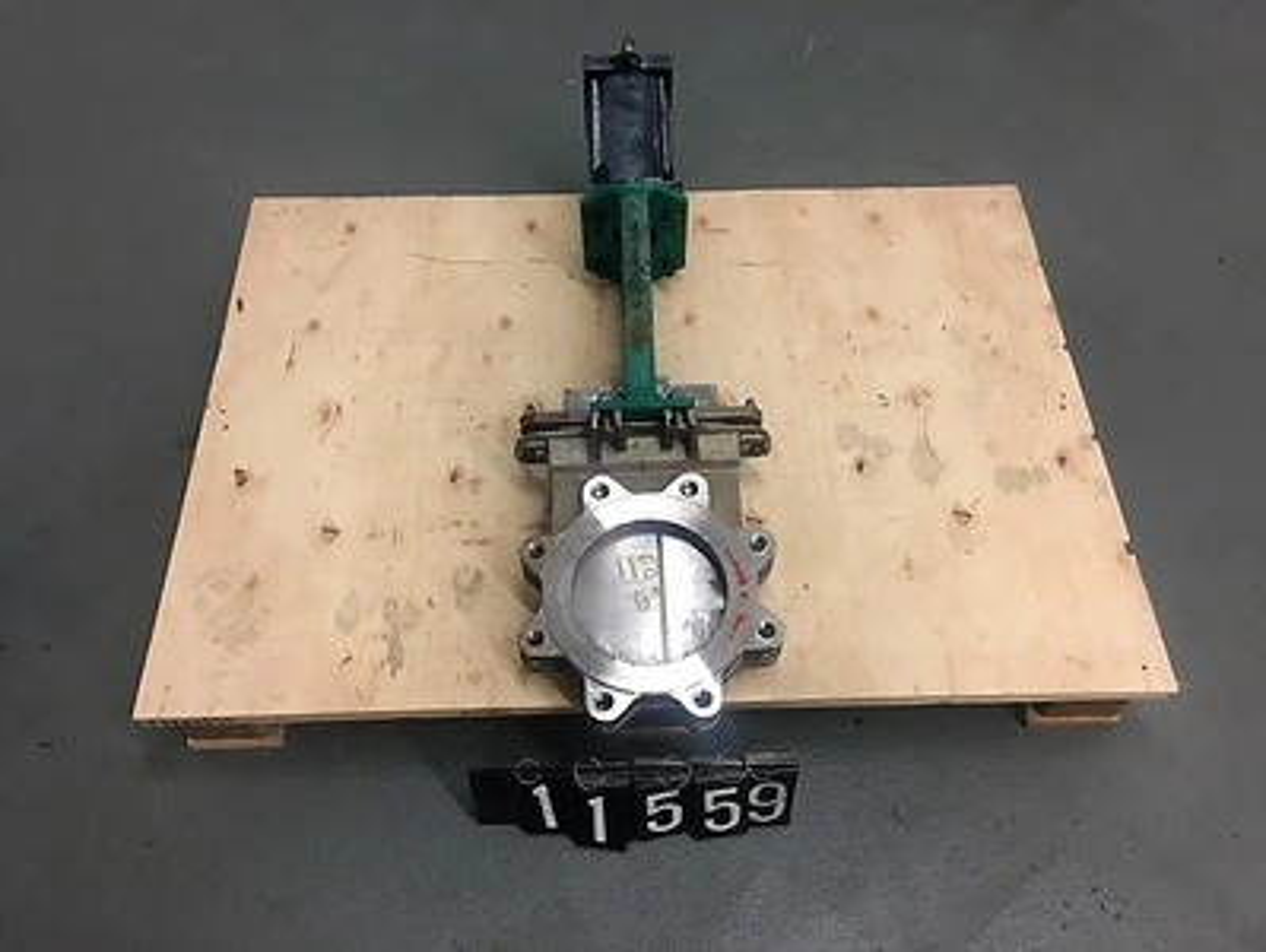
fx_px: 1062
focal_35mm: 29
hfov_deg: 61.6
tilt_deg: -57.0
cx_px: 633
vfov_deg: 48.3
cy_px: 476
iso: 100
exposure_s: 1/30
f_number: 2.2
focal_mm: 4.15
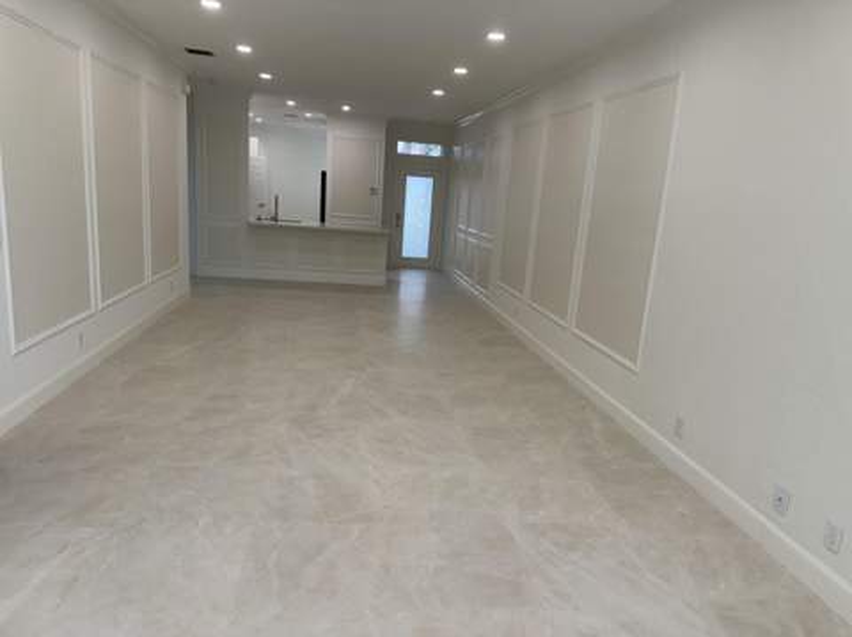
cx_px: 426
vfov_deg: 56.7
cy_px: 318
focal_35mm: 24
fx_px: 590
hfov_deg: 71.7
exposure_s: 1/143
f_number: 1.78
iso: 50
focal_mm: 6.76
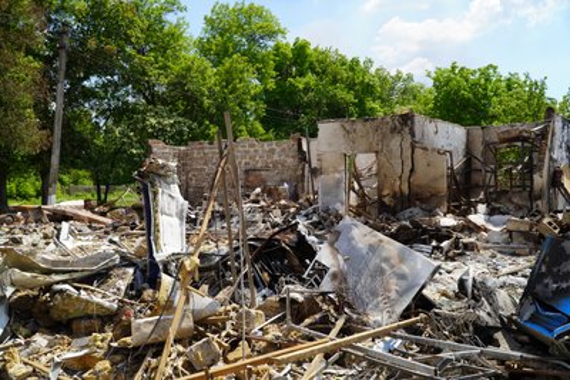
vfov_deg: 43.6
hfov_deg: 61.9
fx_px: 475
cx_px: 285
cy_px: 190
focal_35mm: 30
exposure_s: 1/500
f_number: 5
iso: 100
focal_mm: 20
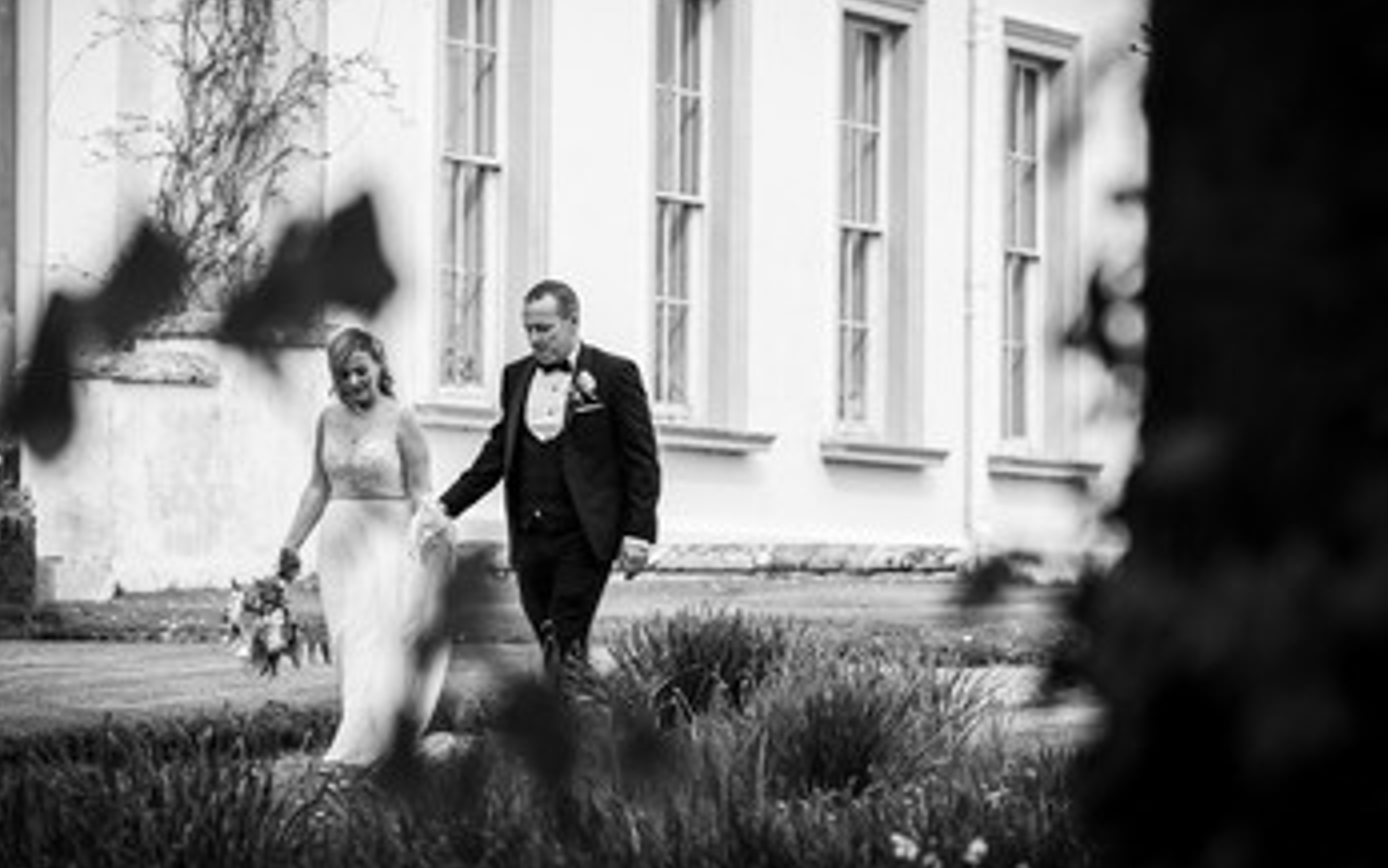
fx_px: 7113
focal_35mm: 188
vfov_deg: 7.0
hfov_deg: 11.1
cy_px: 354
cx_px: 624
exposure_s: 1/400
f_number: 4.5
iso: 160
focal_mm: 160
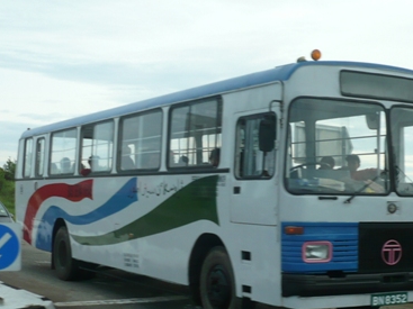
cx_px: 196
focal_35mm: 61
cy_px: 191
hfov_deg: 31.7
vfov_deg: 24.0
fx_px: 728
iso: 100
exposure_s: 1/500
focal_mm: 5.8
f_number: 2.8
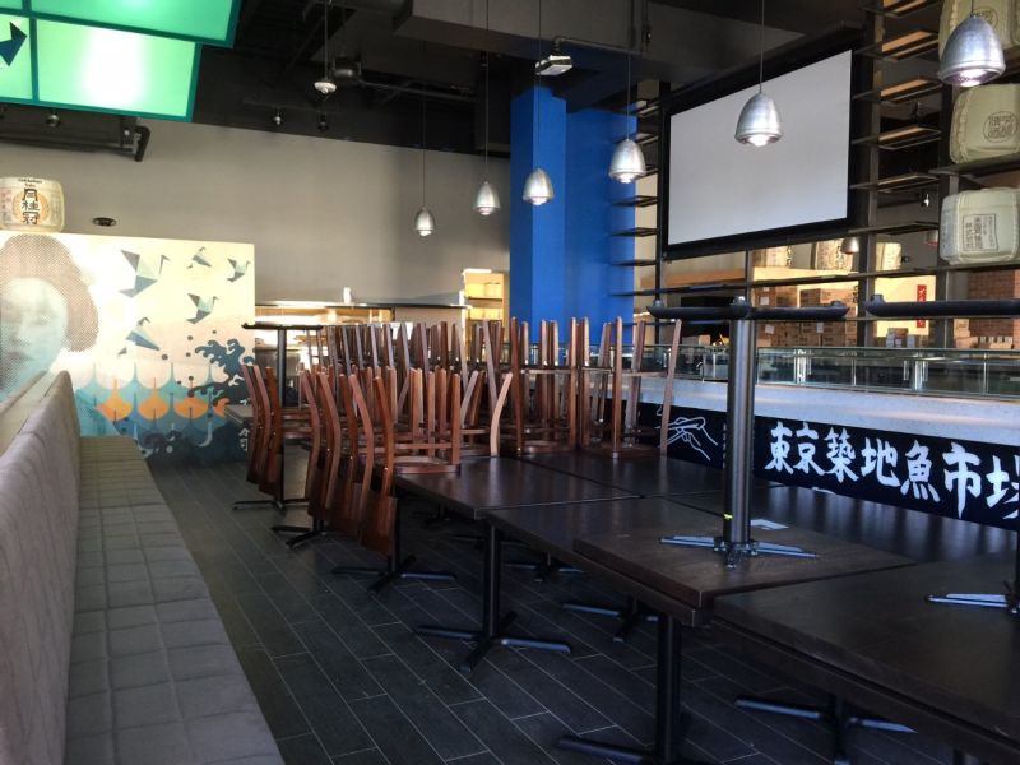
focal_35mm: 29
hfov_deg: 61.7
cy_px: 382
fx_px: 855
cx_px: 510
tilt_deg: -2.1
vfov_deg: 48.2
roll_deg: +0.5
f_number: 2.2
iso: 64
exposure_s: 1/15
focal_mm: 4.15
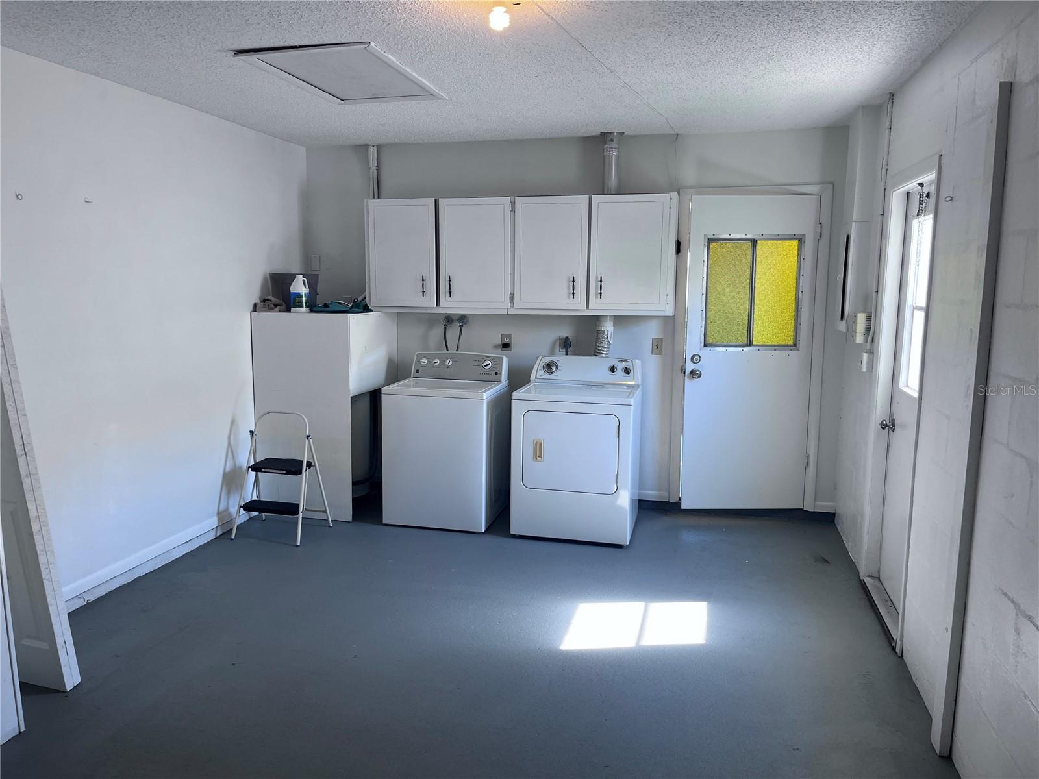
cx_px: 520
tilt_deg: -7.9
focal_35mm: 26
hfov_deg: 67.3
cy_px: 390
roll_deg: +0.1
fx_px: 780
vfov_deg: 53.1
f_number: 1.6
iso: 64
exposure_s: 1/120
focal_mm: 5.1
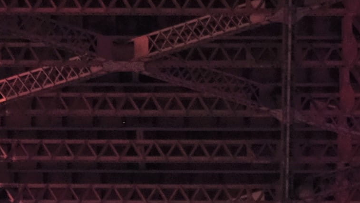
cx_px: 118
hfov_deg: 3.8
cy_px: -196
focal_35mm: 562
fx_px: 5365
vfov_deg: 2.2
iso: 250
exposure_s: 1/1800
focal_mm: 55
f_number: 3.5
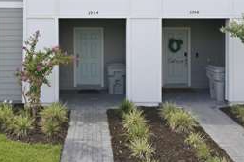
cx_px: 98
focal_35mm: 38
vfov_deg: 32.8
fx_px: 257
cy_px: 9
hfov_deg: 50.4
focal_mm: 20
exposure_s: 1/160
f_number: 8
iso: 100
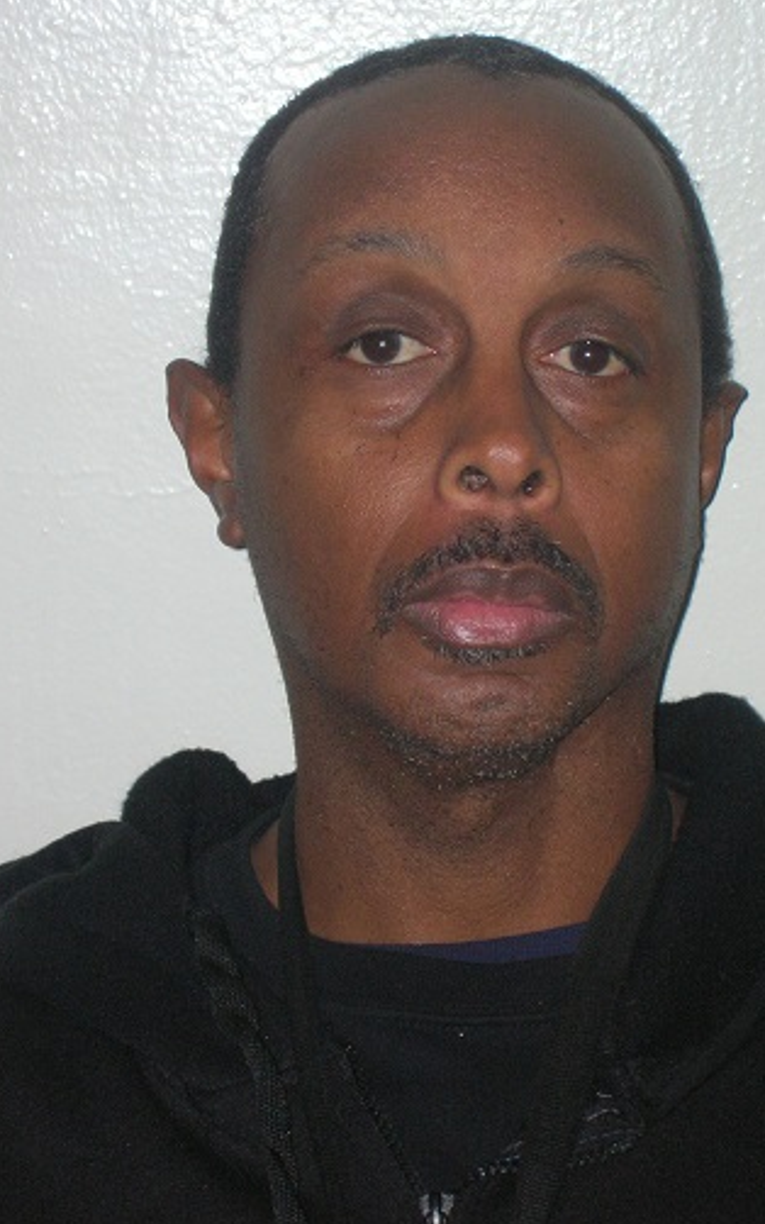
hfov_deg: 10.7
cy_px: 566
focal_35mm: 123
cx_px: 458
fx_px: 4101
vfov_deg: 17.0
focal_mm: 17.1
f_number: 4.9
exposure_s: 1/60.1
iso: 116
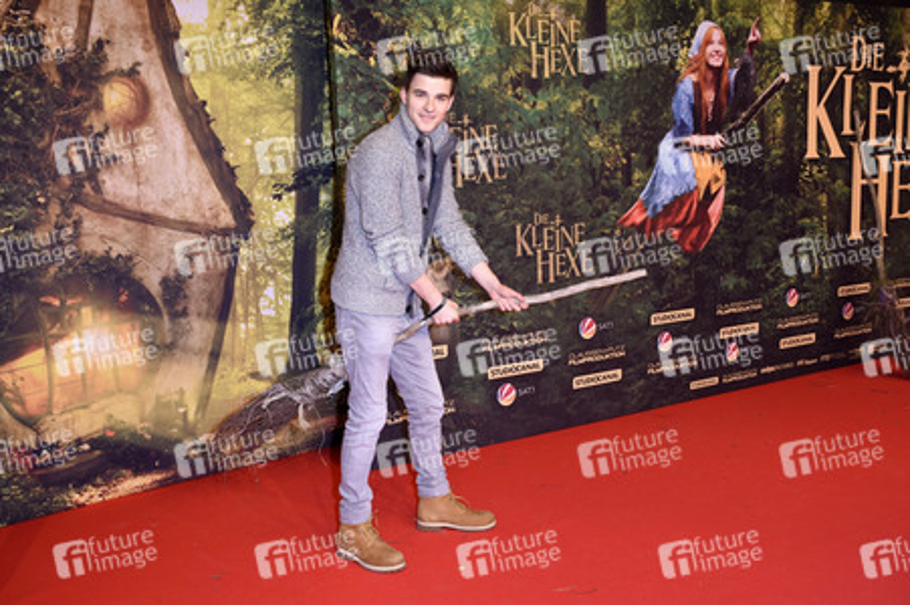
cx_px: 455
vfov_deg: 38.3
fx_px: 871
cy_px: 302
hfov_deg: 55.1
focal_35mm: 34
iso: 400
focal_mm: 23
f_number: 6.3
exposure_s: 1/60
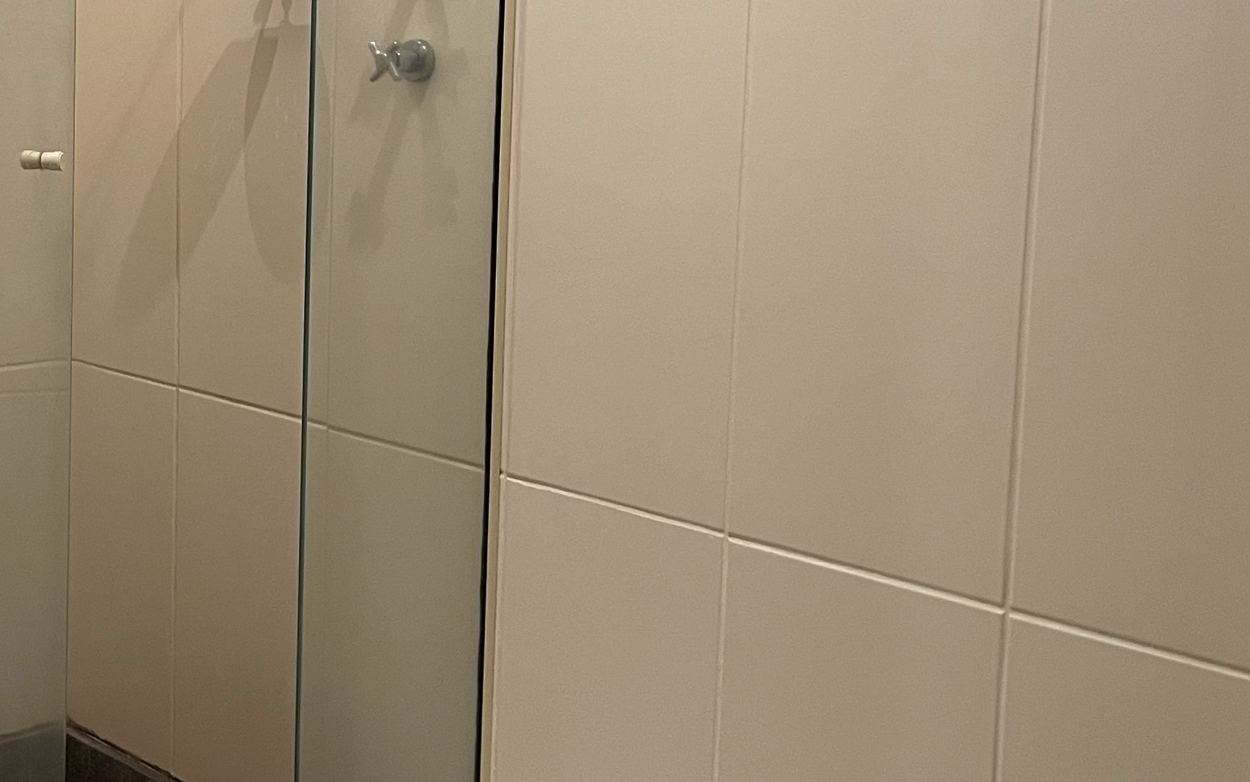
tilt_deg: -7.9
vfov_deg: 21.9
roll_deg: -1.4
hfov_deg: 32.5
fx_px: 2010
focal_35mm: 59
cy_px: 243
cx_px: 84
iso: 250
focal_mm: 5.1
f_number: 1.6
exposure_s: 1/60
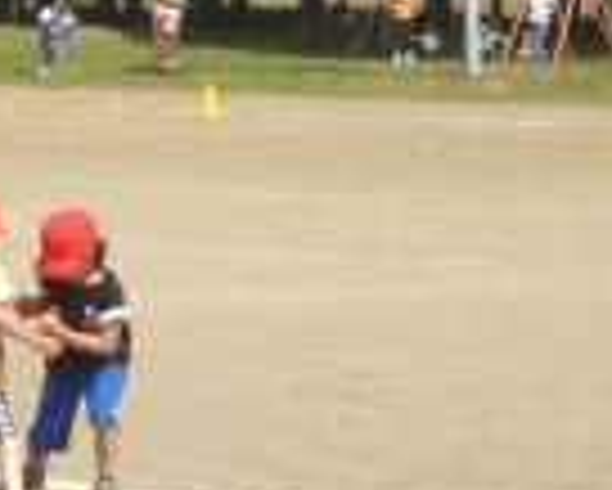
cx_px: -490
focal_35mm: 256
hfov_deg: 7.3
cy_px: 49
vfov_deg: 6.0
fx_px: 4640
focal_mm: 10.2
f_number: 5.6
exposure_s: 1/800
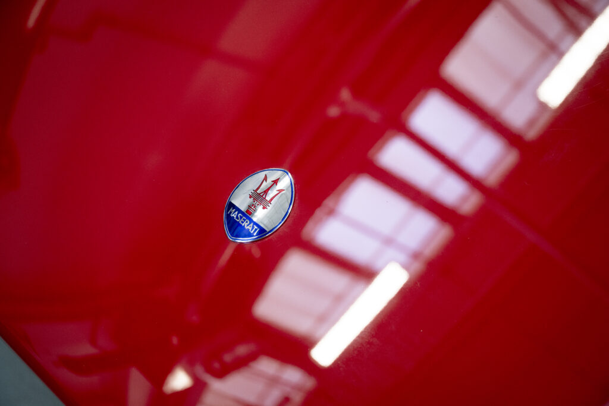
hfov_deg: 36.2
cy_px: 203
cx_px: 304
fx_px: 930
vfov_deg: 24.6
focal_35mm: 55
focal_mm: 55
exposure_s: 1/160
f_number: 4
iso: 800
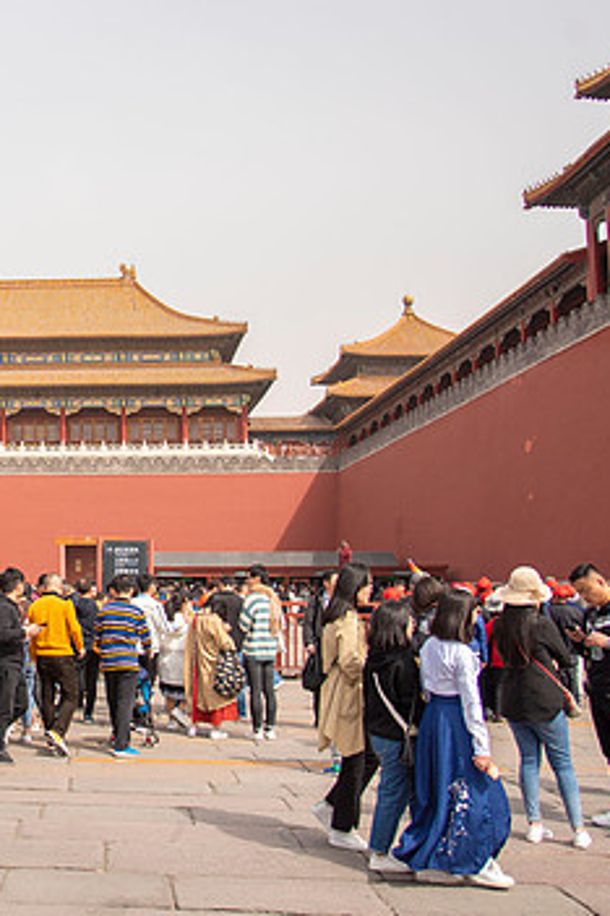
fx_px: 1118
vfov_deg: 44.5
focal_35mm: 44
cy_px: 419
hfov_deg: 28.4
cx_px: -18
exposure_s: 1/1000
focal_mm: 24
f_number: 4.5
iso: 100
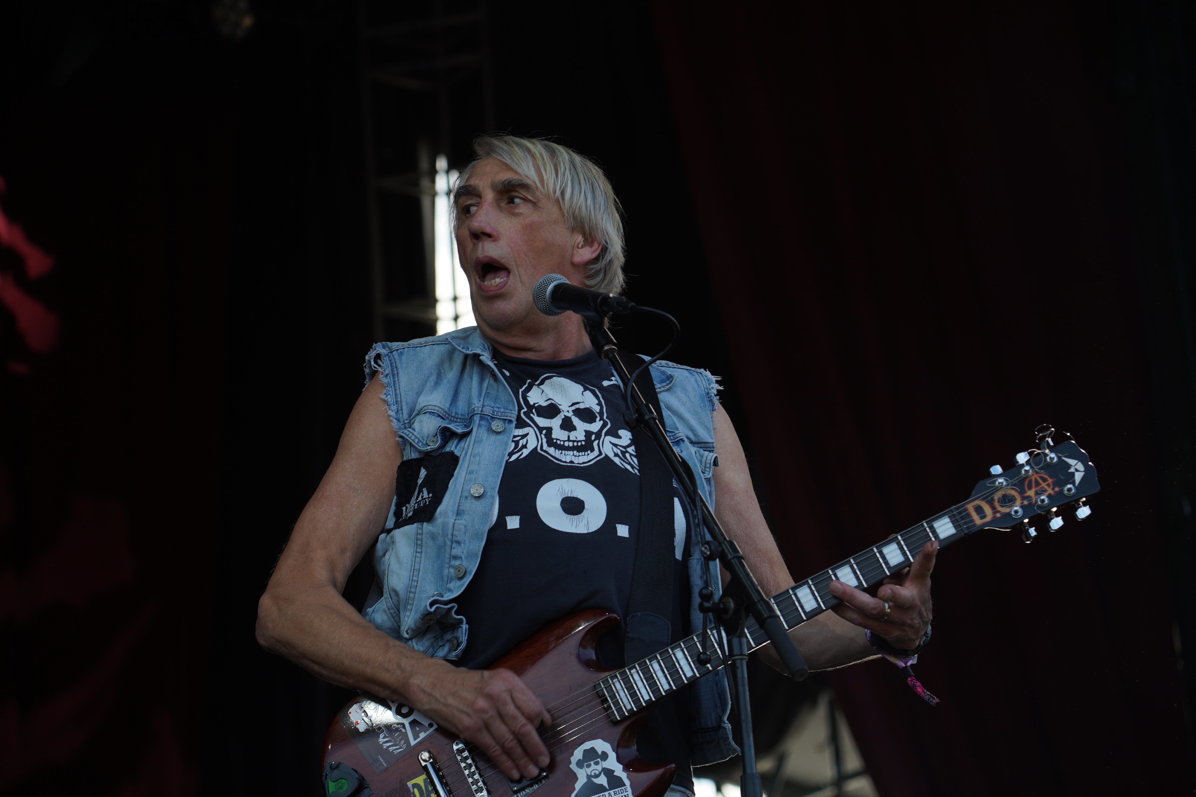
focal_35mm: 105
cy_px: 398
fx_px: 3488
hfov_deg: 19.5
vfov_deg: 13.0
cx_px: 598
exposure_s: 1/320
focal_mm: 105
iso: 100
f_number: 5
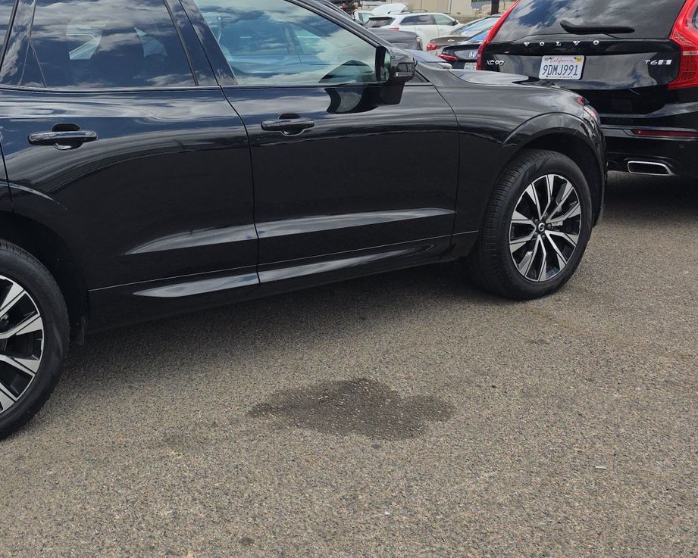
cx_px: 102
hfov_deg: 43.7
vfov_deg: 37.8
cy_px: 185
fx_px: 806
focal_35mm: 39
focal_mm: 6.5
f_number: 1.4
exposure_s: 1/5294
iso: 64
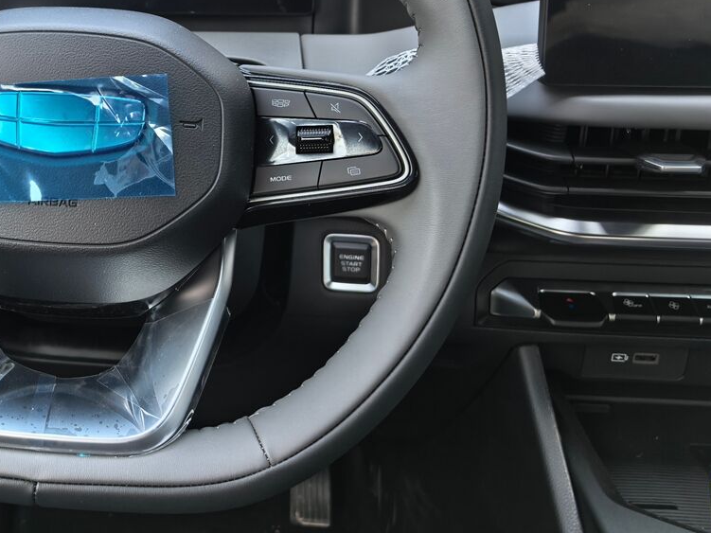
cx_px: 69
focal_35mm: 46
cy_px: 90
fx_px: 945
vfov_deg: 30.6
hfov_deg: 38.4
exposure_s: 1/100
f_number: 2
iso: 125
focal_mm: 6.98
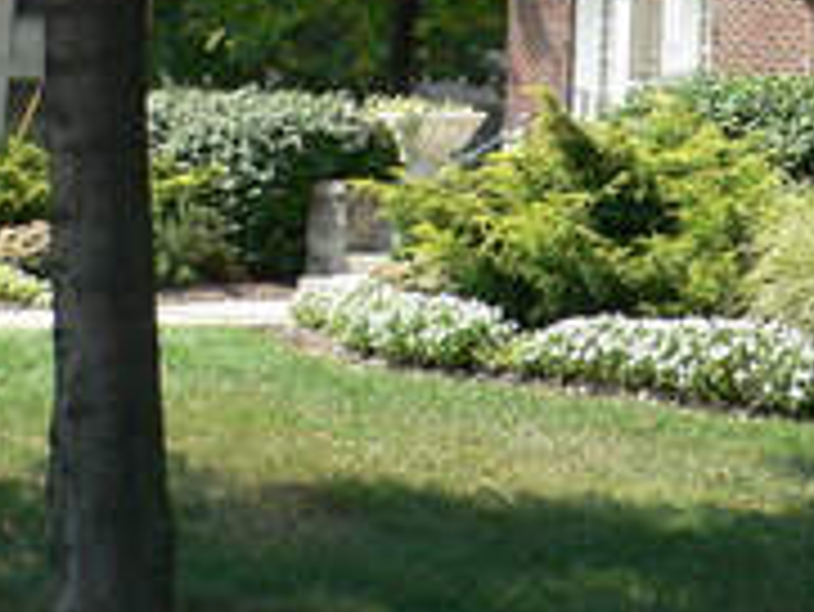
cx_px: 1052
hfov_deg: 18.5
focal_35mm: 99
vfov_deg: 14.2
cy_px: -248
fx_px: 2330
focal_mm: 4.6
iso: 80
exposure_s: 1/160
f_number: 4
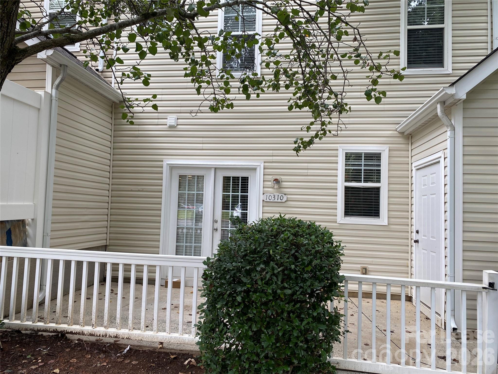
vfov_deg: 53.1
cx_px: 249
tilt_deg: +2.2
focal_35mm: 26
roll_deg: -1.6
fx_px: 374
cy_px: 187
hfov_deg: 67.3
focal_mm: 4.25
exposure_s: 1/128
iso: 32
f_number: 1.8
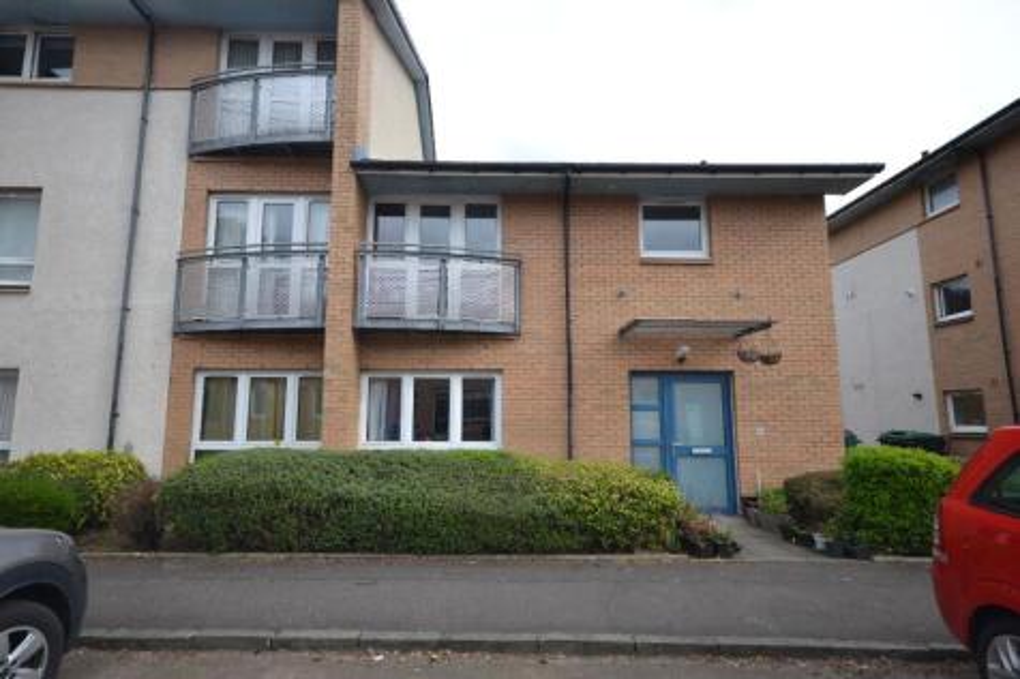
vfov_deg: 63.2
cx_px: 510
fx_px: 552
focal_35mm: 20
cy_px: 340
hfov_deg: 85.4
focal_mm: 13
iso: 100
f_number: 5.6
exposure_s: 1/125
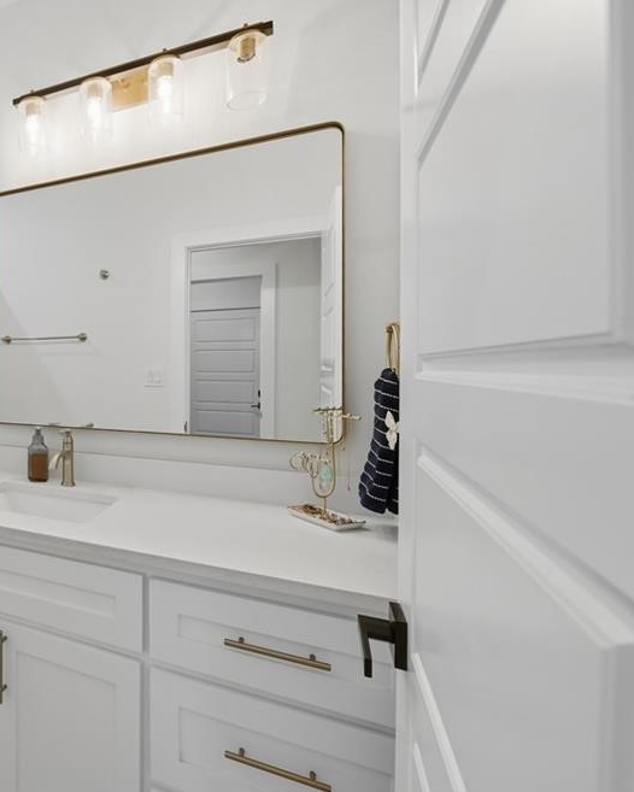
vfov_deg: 83.3
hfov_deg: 57.3
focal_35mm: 19
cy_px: 389
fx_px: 445
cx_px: 28
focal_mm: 13
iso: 160
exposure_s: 1/30
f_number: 8
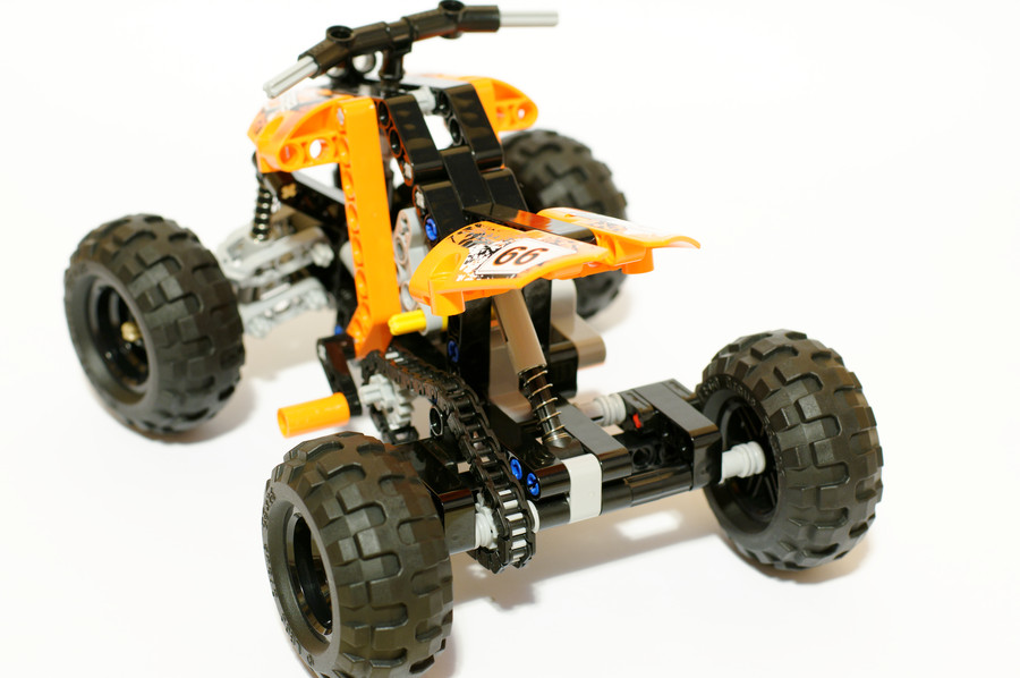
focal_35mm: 75
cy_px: 339
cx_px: 510
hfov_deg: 27.0
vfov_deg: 18.1
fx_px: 2123
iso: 200
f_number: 5.6
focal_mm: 50
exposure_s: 1.3
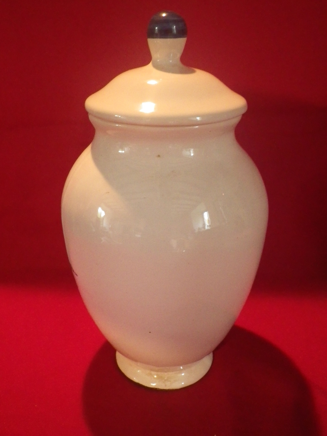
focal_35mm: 34
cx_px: 164
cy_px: 218
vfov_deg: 54.0
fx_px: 428
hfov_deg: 41.8
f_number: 3.8
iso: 800
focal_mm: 6.1
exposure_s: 1/15
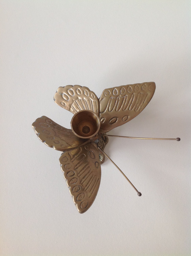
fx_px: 258
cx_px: 96
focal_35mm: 35
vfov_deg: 52.7
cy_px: 128
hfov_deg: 40.6
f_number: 2.4
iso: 100
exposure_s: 1/120
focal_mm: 4.28
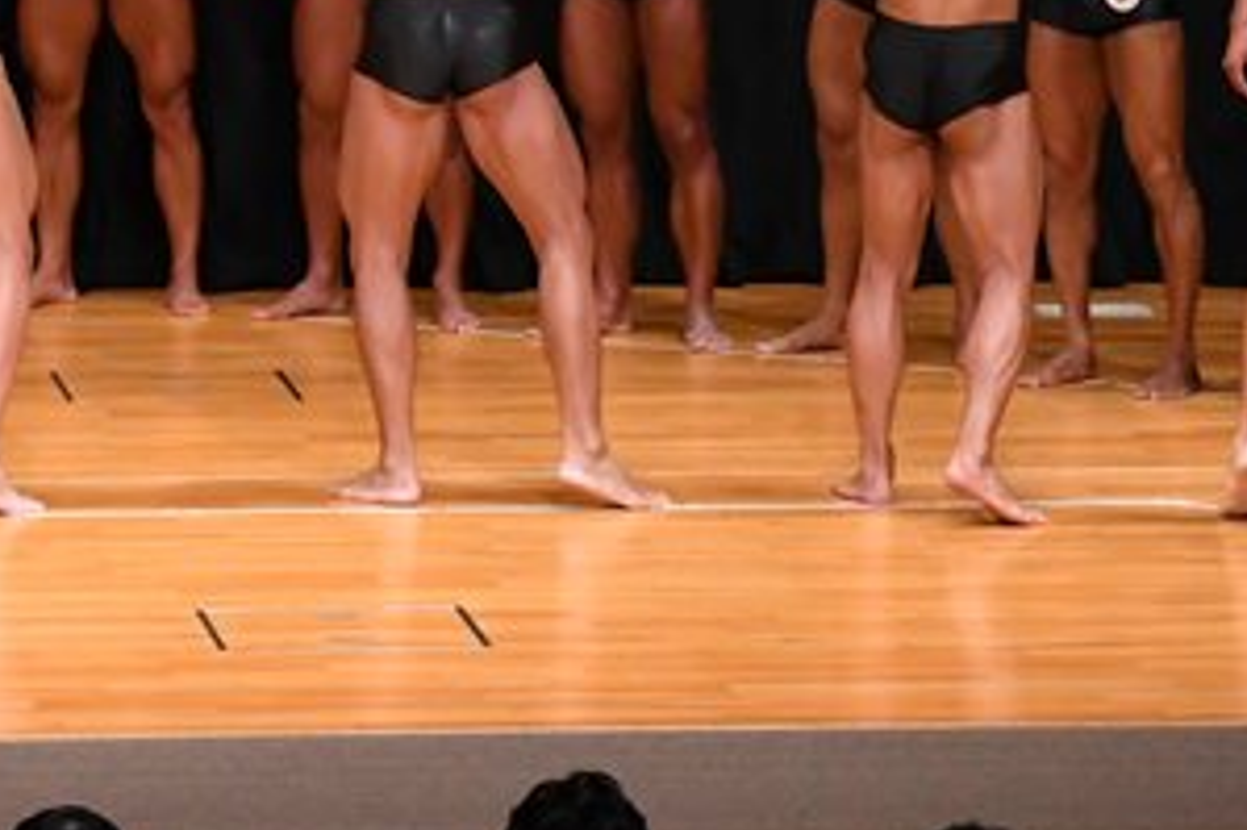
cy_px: -38
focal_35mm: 329
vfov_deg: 4.2
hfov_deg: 6.3
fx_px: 11389
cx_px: 598
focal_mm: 85
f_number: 5.6
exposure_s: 1/400
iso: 4000
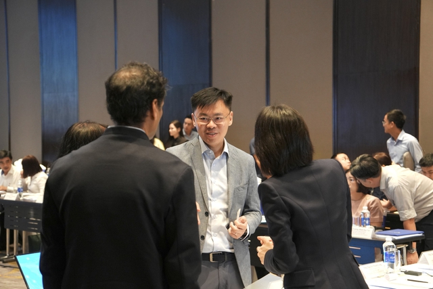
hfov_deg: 30.5
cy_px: 144
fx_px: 794
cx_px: 216
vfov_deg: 20.6
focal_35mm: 66
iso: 1000
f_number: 3.2
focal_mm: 44
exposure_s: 1/80
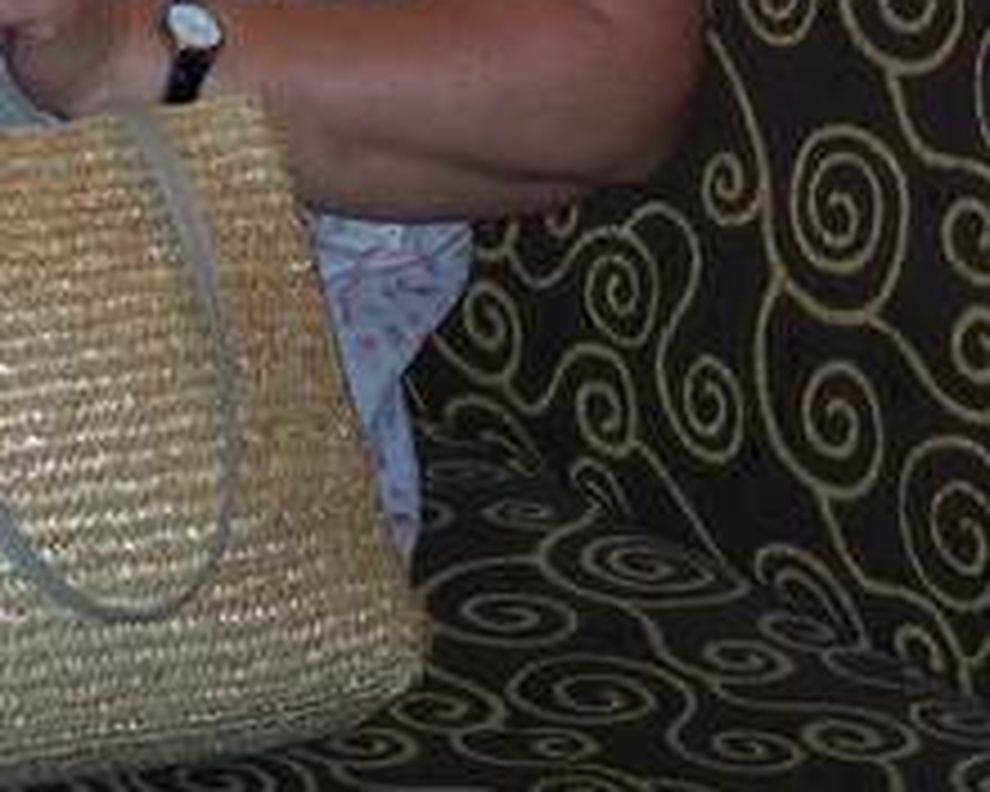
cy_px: -243
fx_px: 7999
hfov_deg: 7.1
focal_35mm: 273
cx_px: 144
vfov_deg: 5.6
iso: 200
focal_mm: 20.3
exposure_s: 1/125
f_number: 3.6
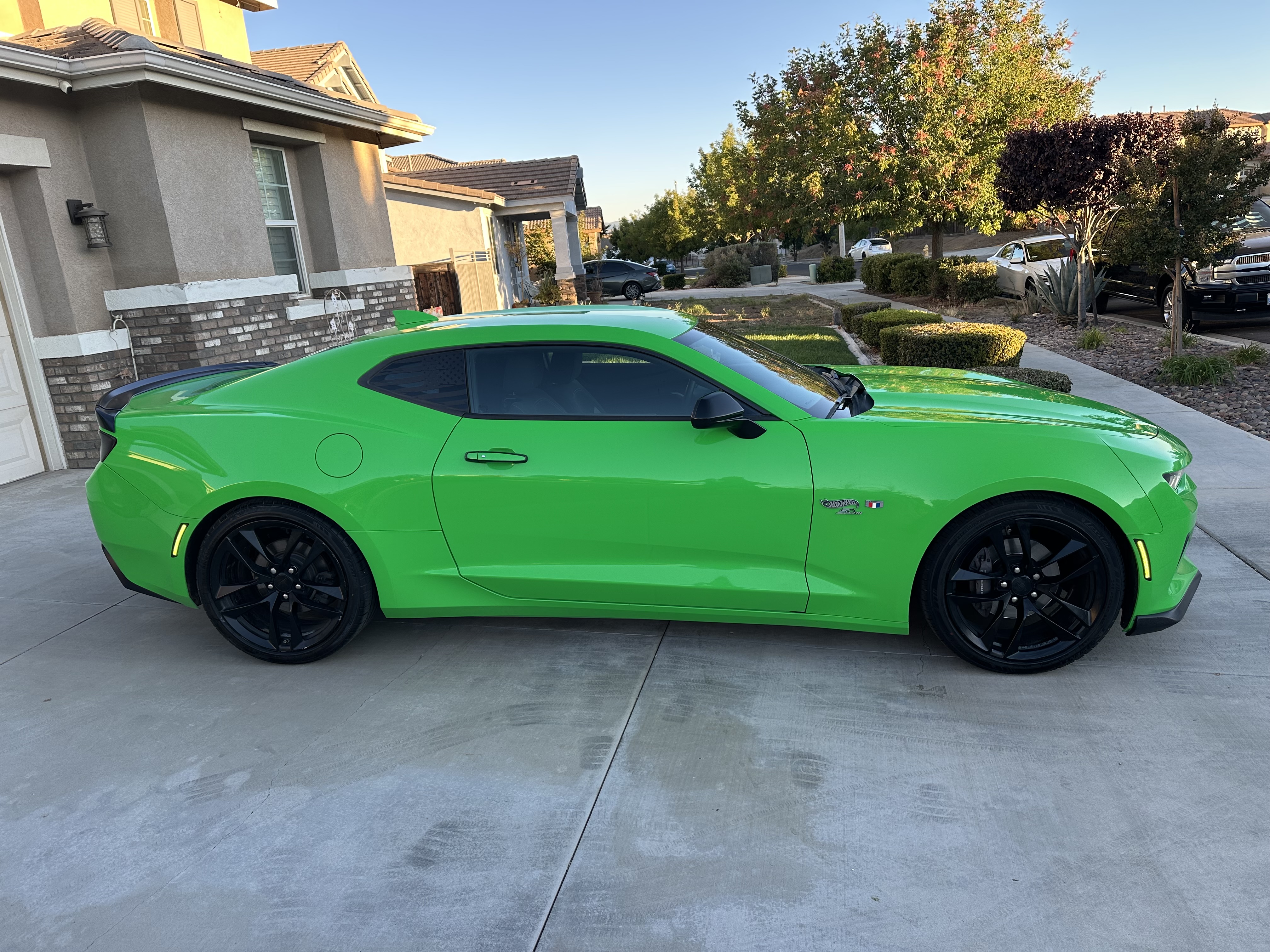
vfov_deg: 56.8
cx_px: 635
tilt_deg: -13.0
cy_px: 476
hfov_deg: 71.6
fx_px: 881
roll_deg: +5.8
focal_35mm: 24
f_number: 1.78
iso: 80
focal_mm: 6.86
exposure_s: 1/380
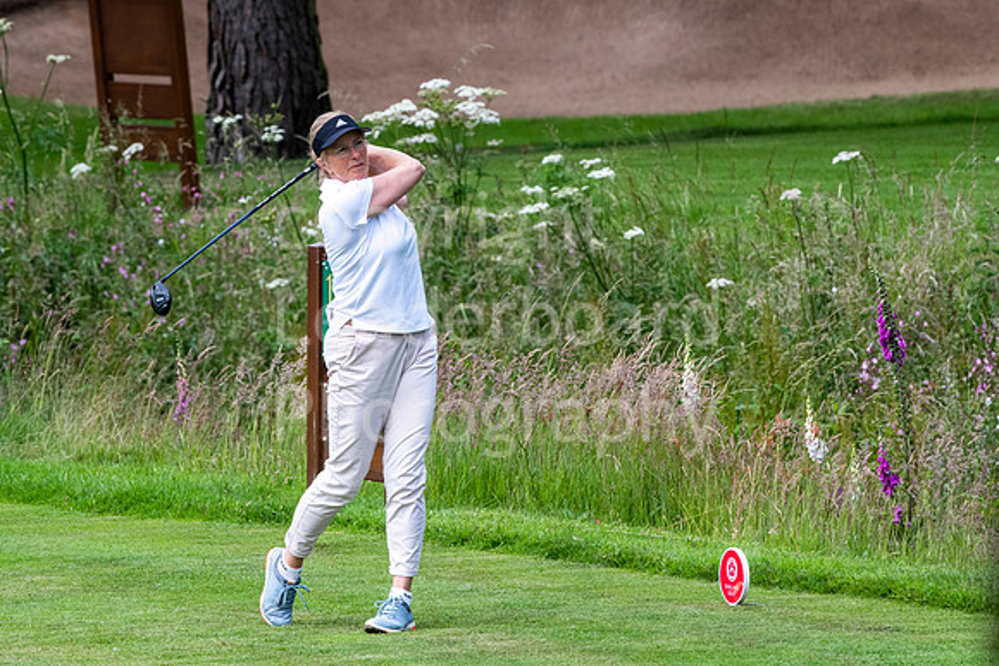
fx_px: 13322
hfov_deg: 4.3
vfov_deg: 2.9
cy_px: 333
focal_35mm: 480
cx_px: 500
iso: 800
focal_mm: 320
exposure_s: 1/1250
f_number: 8
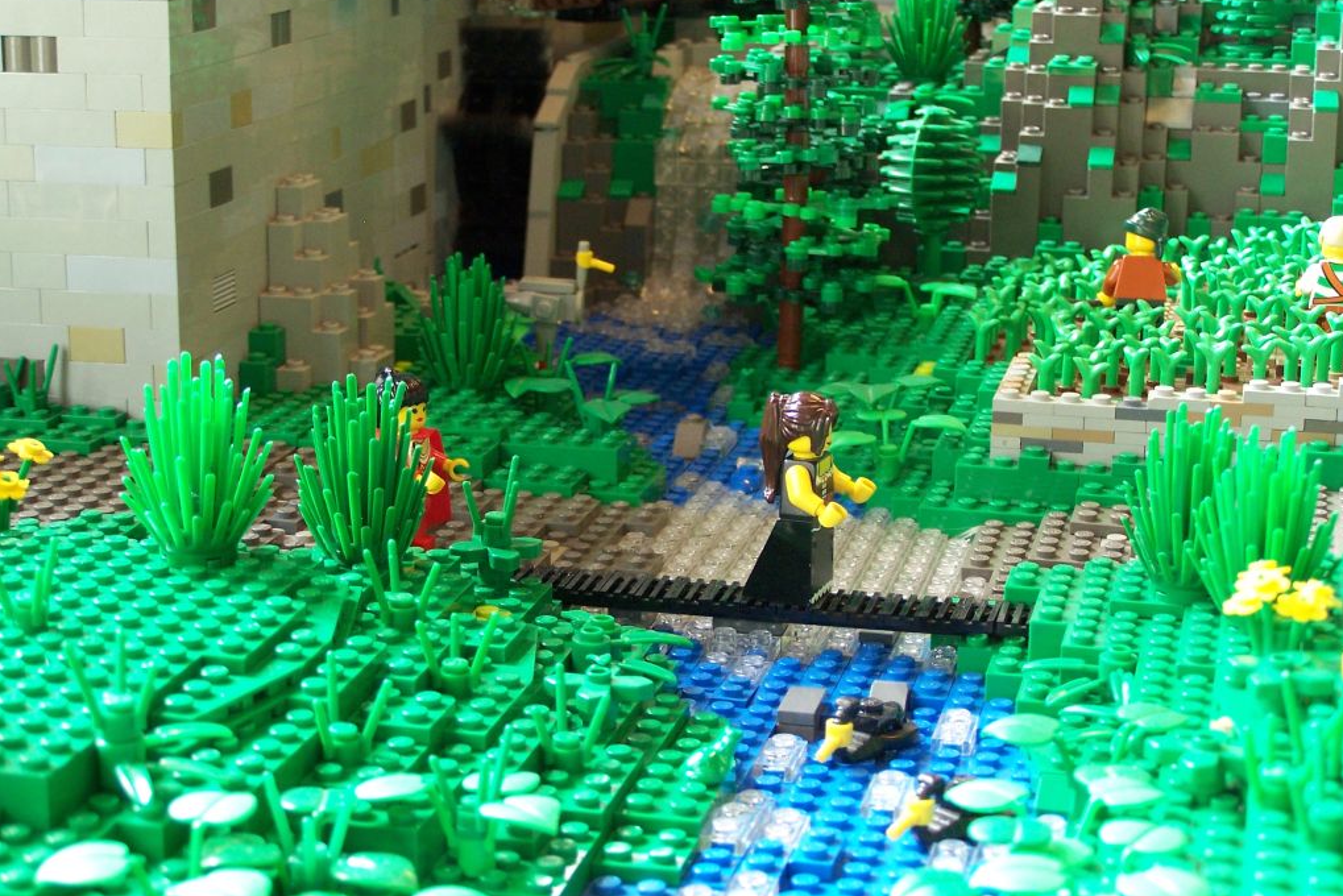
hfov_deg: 28.8
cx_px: 673
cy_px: 402
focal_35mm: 70
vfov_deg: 19.5
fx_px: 2612
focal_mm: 11.1
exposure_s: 1/15
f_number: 3.2
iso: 140
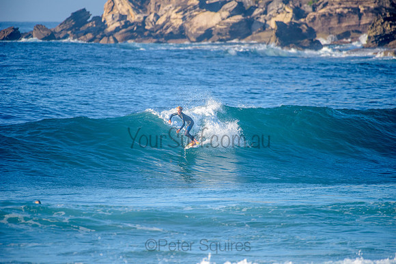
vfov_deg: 2.8
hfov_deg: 4.1
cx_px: 198
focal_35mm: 500
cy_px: 132
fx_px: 5501
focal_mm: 500
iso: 500
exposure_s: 1/2000
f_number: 5.6
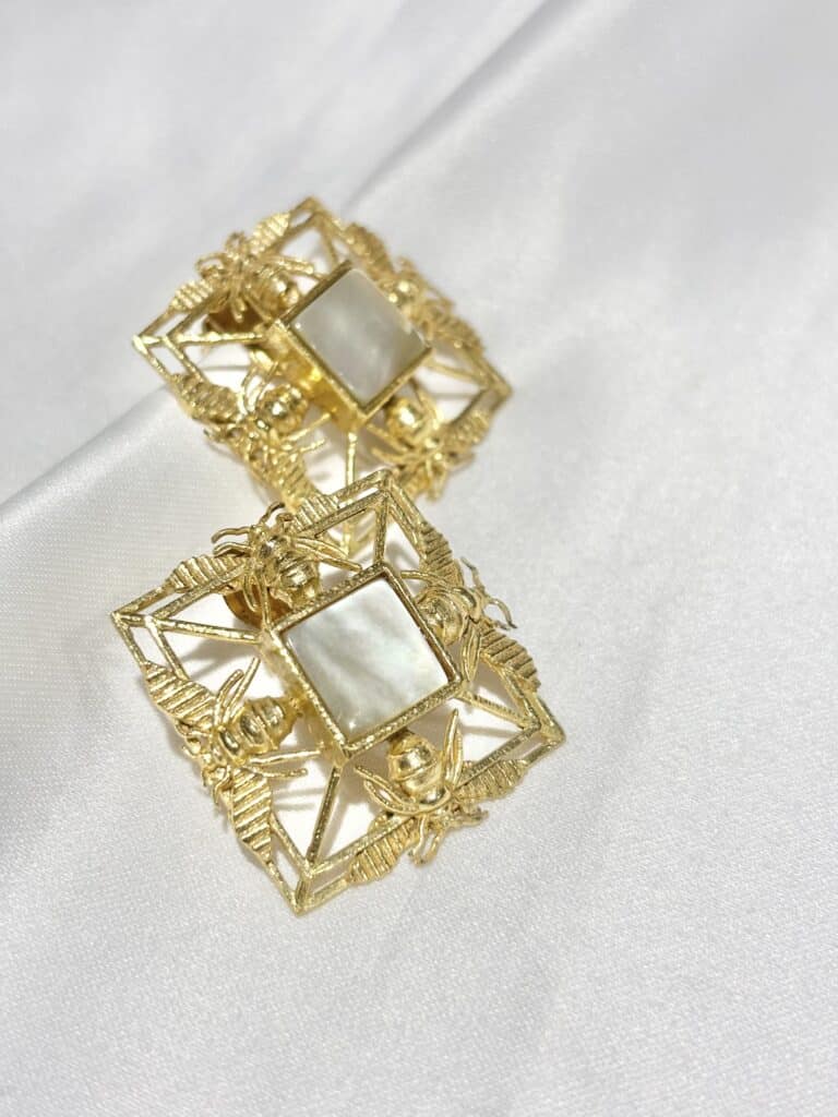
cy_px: 558
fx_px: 1678
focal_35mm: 52
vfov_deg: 36.8
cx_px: 419
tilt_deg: -32.6
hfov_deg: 28.0
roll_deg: +8.9
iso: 32
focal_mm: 5.96
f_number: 1.6
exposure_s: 1/383
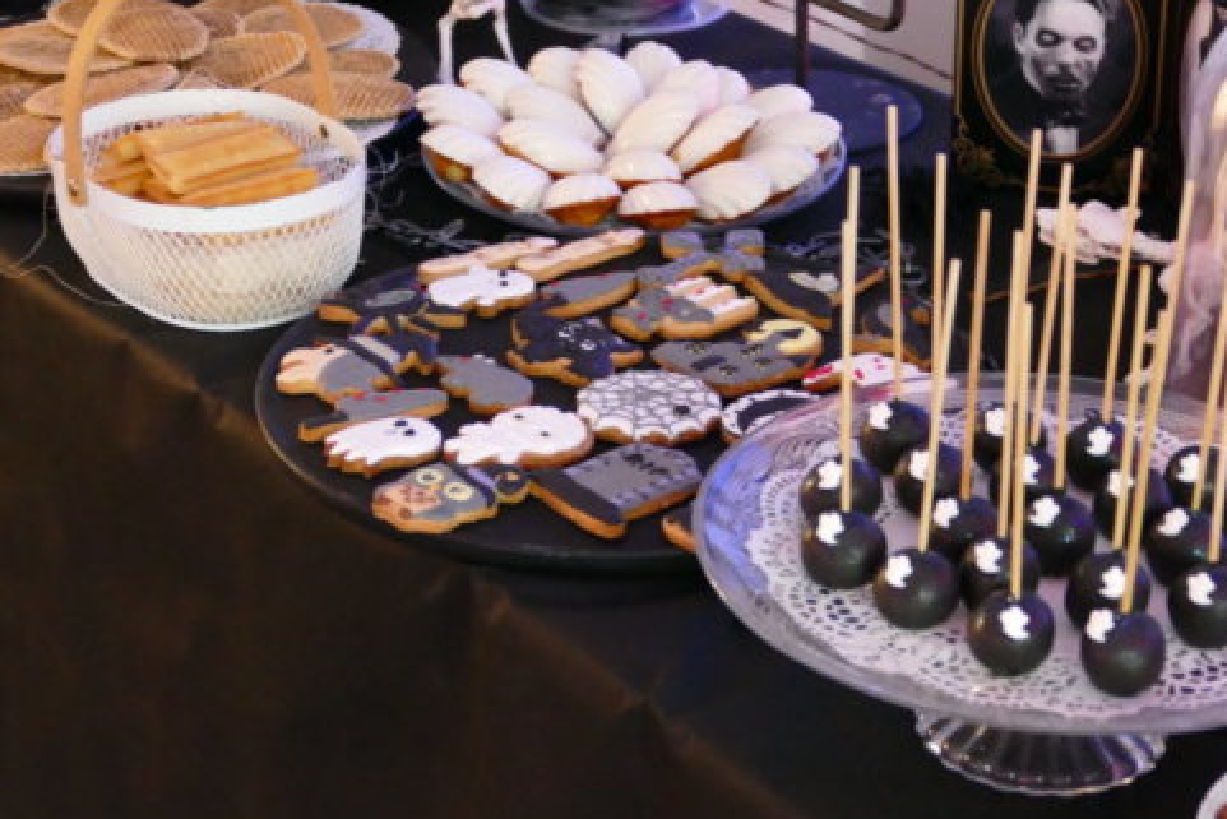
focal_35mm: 85
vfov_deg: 16.1
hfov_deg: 23.9
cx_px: 593
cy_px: 327
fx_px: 2898
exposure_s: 1/5
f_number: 3.5
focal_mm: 21.01
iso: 2500
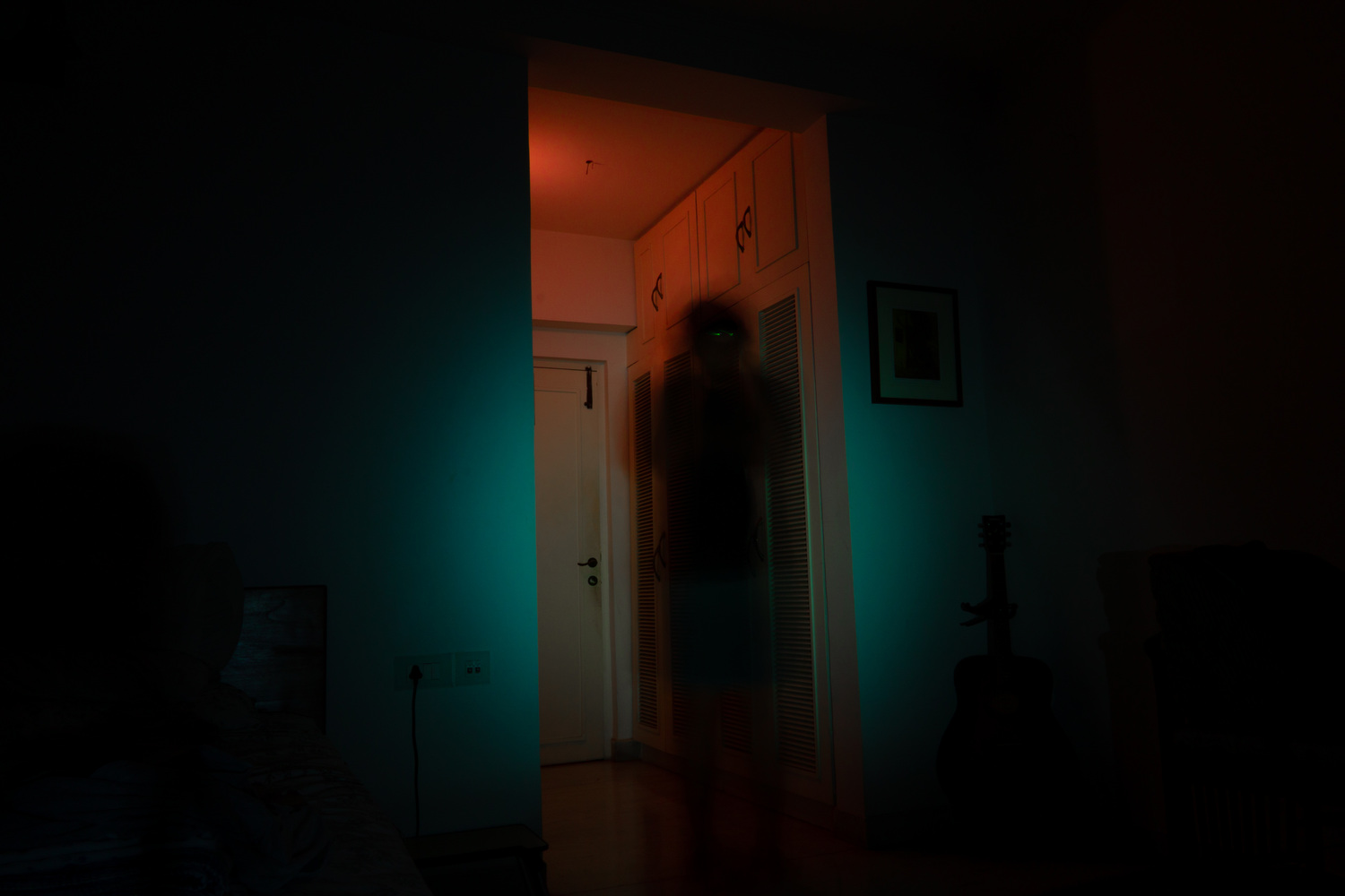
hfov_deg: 67.4
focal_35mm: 27
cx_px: 672
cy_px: 448
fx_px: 1009
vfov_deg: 47.9
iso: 100
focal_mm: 18
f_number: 22
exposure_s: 5
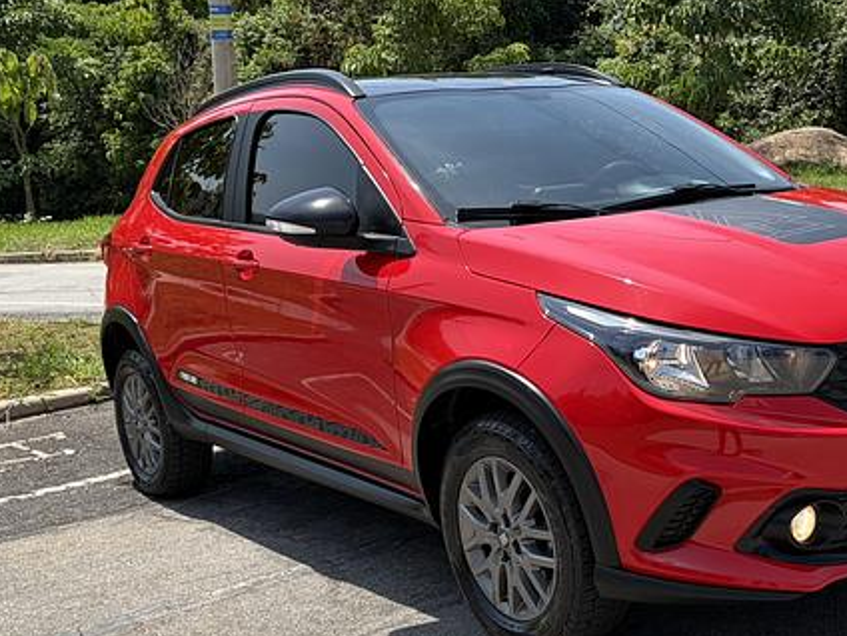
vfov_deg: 29.6
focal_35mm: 49
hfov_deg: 38.5
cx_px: 567
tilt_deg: -17.7
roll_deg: -1.0
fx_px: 1199
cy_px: 368
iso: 50
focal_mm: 5.96
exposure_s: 1/1451
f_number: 1.6
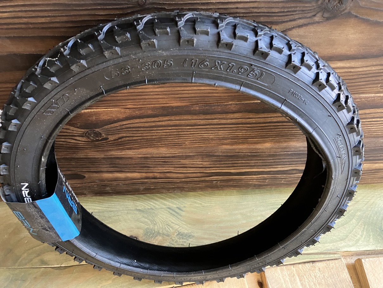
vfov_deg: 49.8
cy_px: 144
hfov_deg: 63.4
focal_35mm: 28
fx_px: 310
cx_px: 192
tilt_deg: -54.2
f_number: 1.8
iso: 400
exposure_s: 1/30
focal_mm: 3.99
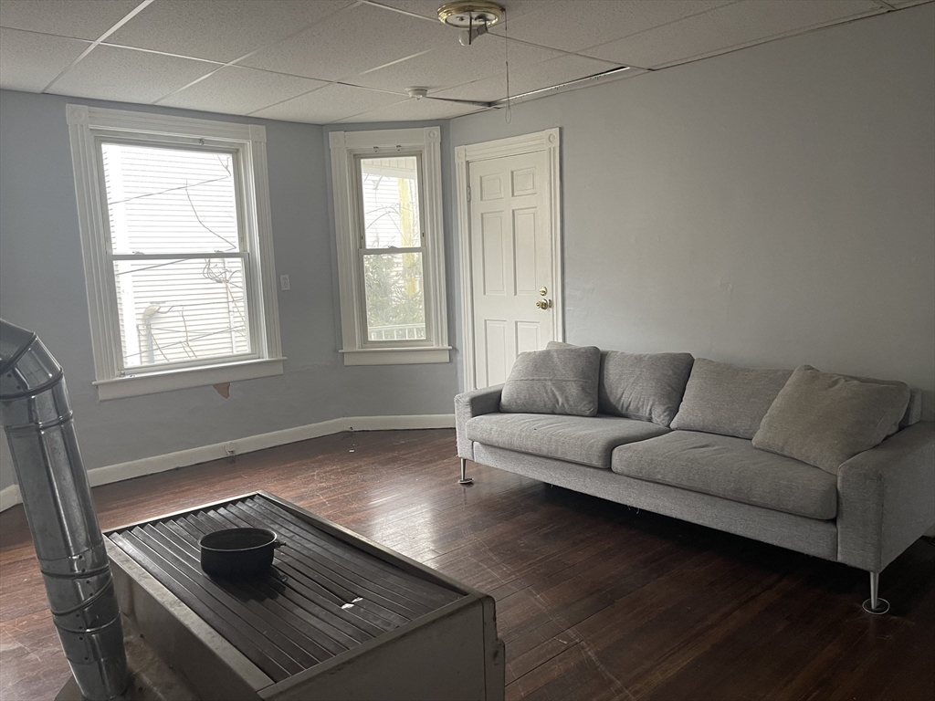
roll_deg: +2.4
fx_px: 675
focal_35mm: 25
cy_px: 350
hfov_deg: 69.4
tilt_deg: -7.5
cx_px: 468
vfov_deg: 54.9
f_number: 1.6
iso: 200
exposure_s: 1/60
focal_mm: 5.1
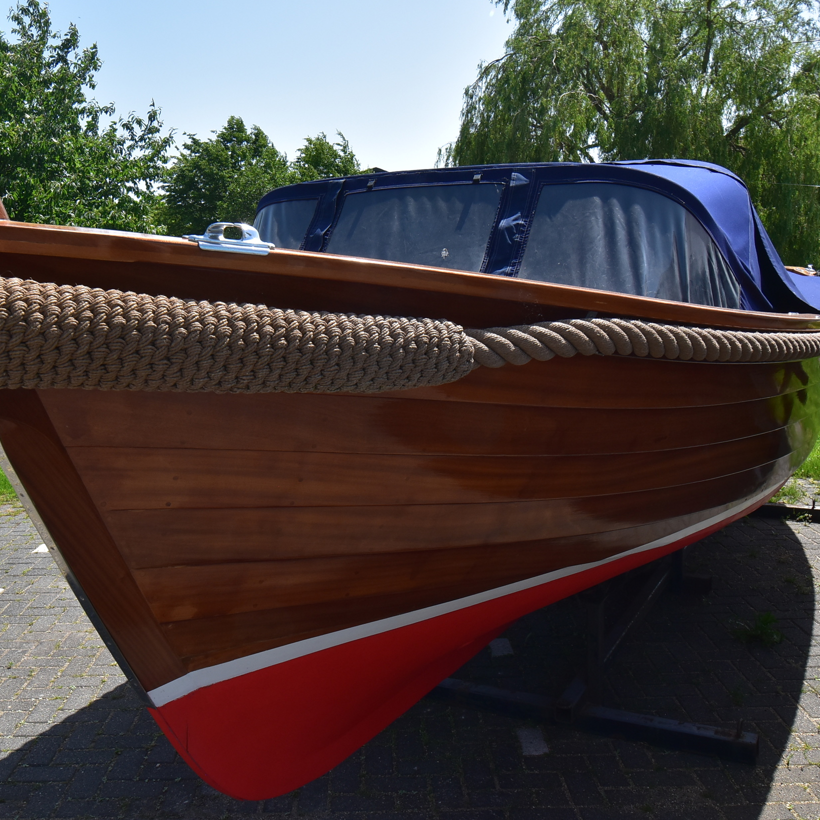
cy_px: 407
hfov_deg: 47.1
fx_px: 938
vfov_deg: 47.2
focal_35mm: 35
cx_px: 350
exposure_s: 1/320
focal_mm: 18
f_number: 11
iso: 400
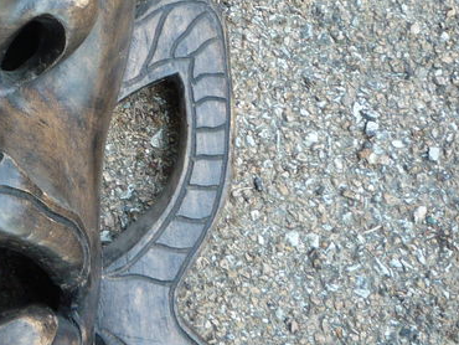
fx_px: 1075
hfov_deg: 23.1
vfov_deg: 18.0
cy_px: 47
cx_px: -6
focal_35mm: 81
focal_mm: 5.2
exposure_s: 1/40
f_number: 3.3
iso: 100
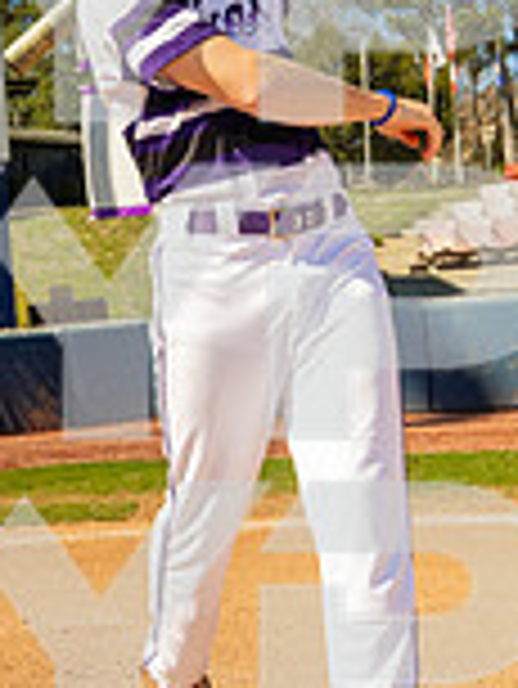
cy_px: 306
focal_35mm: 79
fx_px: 1574
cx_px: 216
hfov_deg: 18.7
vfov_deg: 24.7
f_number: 5.6
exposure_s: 1/125
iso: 100
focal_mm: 28
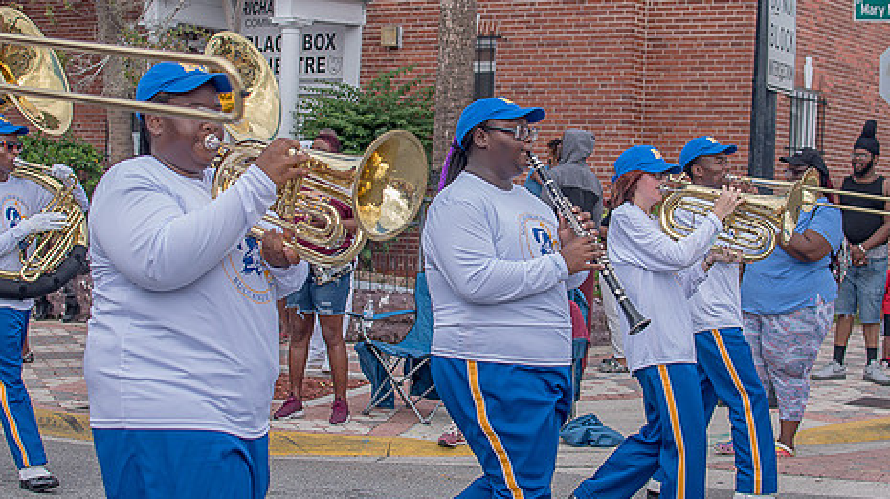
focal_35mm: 68
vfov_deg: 17.7
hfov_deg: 31.0
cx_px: 471
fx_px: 1604
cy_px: 200
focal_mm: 35
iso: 100
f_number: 4
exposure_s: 1/500
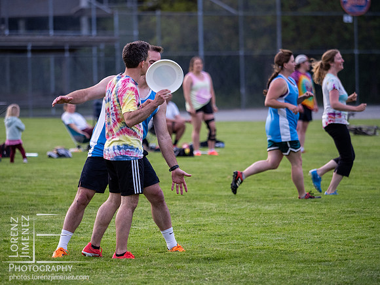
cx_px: 190
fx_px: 3293
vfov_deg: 5.0
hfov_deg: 6.6
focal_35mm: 300
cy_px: 142
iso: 800
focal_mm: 150
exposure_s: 1/800
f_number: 2.8
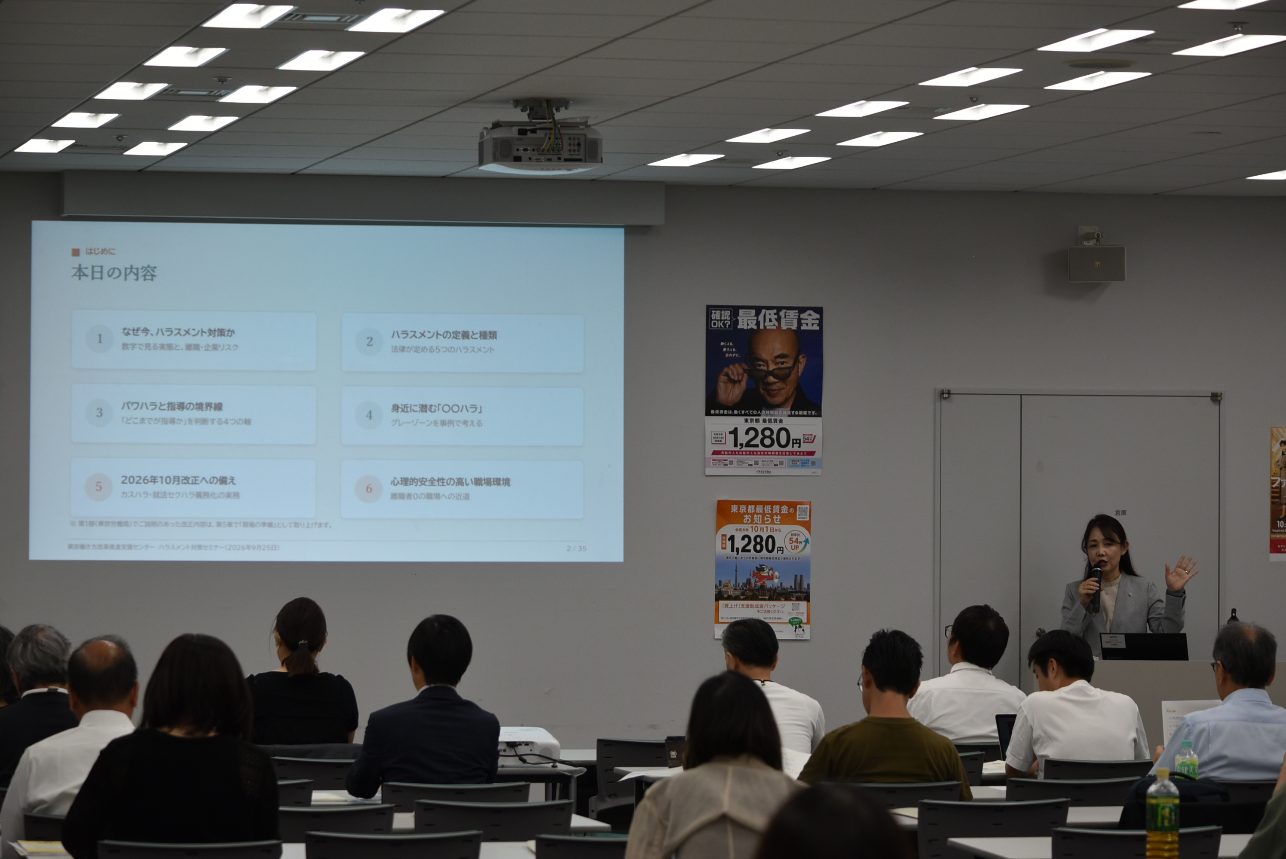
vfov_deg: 10.6
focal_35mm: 129
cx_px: 643
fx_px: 4612
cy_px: 430
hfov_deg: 15.9
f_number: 5.6
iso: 400
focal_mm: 86
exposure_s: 1/125
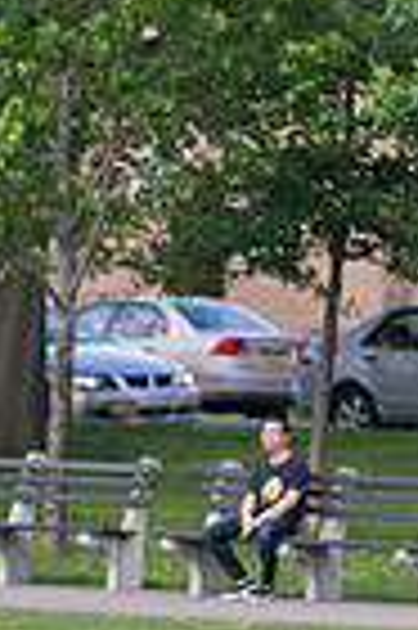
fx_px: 12326
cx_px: -184
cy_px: 511
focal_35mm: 706
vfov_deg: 2.9
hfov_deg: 1.9
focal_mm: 170
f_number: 2.8
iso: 200
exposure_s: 1/800
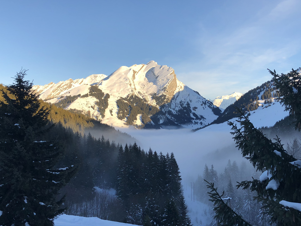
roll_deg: +1.3
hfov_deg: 51.3
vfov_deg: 39.5
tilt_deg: -1.4
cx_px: 165
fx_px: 313
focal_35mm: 36
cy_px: 132
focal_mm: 4
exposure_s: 1/842
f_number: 1.8
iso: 20
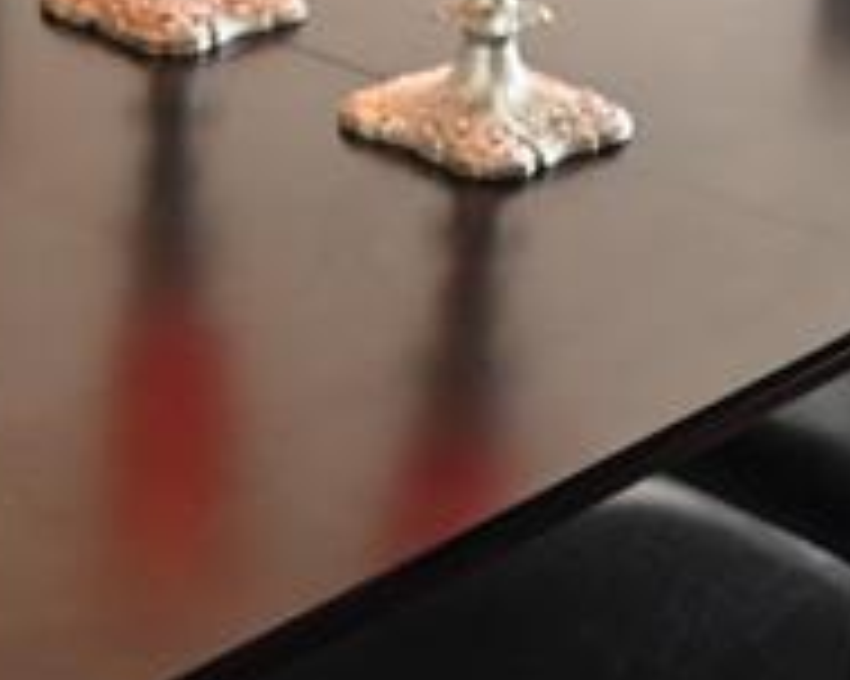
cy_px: 313
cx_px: 364
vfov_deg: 12.6
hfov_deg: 15.8
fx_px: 3068
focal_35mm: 122
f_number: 4
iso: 3200
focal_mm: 24
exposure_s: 1/100
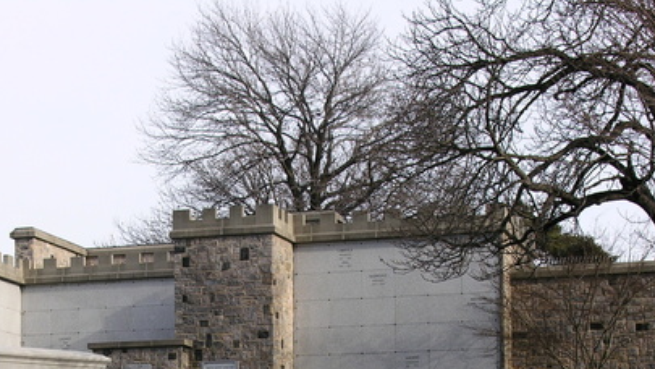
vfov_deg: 10.3
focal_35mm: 115
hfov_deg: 18.6
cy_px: 479
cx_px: 220
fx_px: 1998
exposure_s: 1/258
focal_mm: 13.8
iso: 50
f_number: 4.4
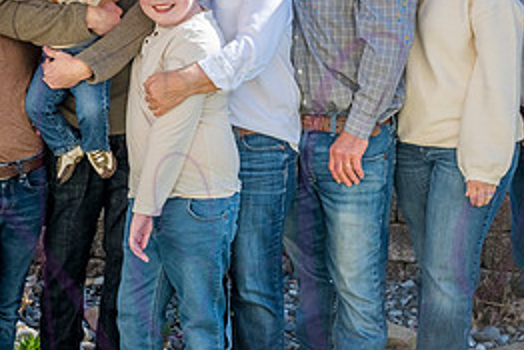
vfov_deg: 14.2
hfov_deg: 21.2
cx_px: 261
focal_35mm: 96
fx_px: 1398
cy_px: 61
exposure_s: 1/640
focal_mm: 42
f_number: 7.1
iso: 400
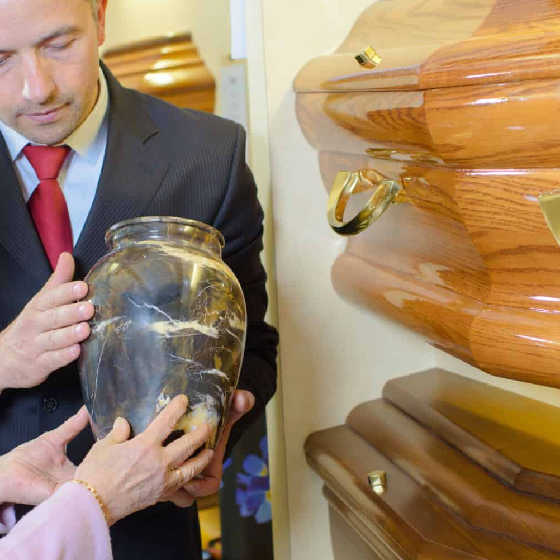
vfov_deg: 22.7
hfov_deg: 22.8
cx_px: 249
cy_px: 329
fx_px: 1391
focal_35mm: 76
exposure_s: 1/80
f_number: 3.2
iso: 250
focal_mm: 35
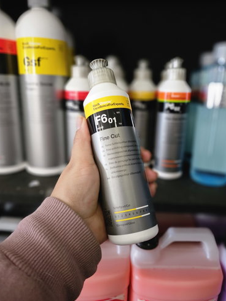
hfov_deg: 54.9
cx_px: 117
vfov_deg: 69.4
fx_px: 217
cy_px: 153
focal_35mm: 25
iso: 640
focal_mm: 6.3
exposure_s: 1/25
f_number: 1.7
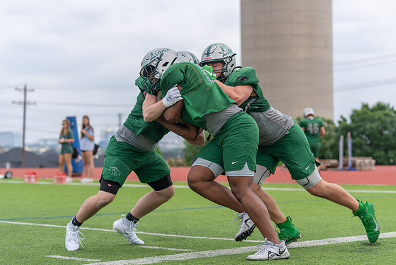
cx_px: 198
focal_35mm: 92
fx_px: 1012
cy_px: 132
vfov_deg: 14.9
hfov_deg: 22.1
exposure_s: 1/1250
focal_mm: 92
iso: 160
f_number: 3.5
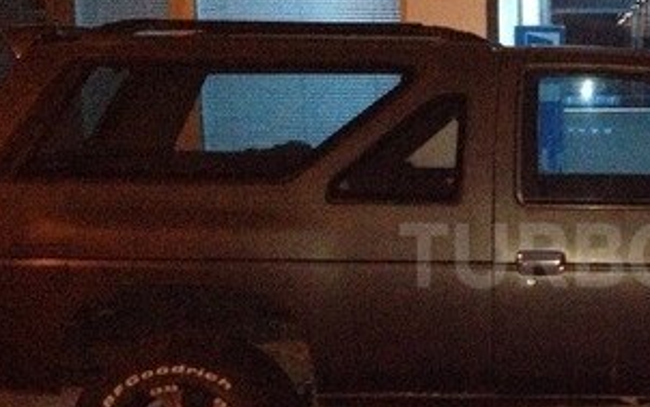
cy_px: 255
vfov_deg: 16.1
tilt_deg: -8.1
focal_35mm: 81
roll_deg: +0.7
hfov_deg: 24.6
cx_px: 620
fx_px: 1435
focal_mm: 4.28
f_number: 2.4
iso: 640
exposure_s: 1/16
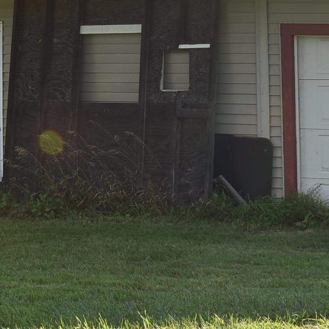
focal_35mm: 122
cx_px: 155
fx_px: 1308
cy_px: 33
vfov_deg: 14.2
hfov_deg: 14.3
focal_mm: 25
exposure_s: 1/200
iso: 100
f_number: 7.1
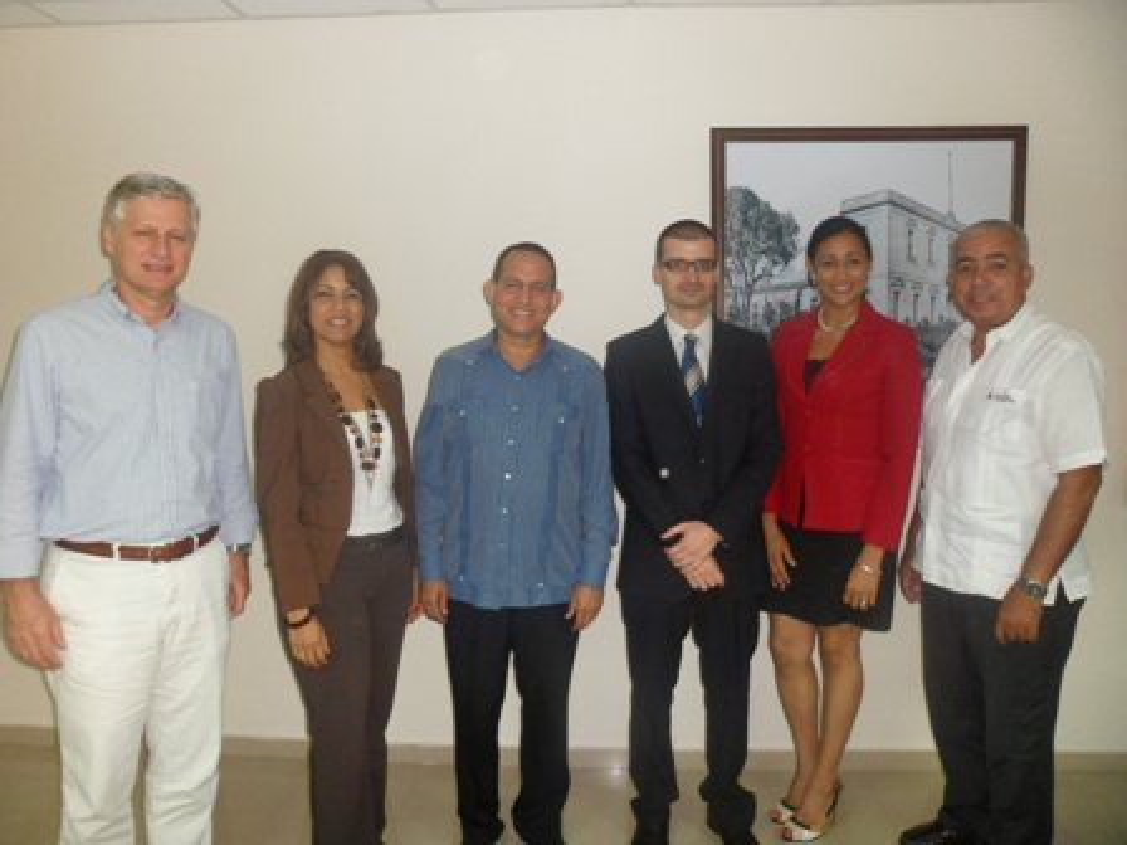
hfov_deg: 67.3
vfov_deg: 53.1
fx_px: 846
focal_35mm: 26
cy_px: 422
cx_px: 564
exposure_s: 1/45
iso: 200
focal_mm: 4.9
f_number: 3.3
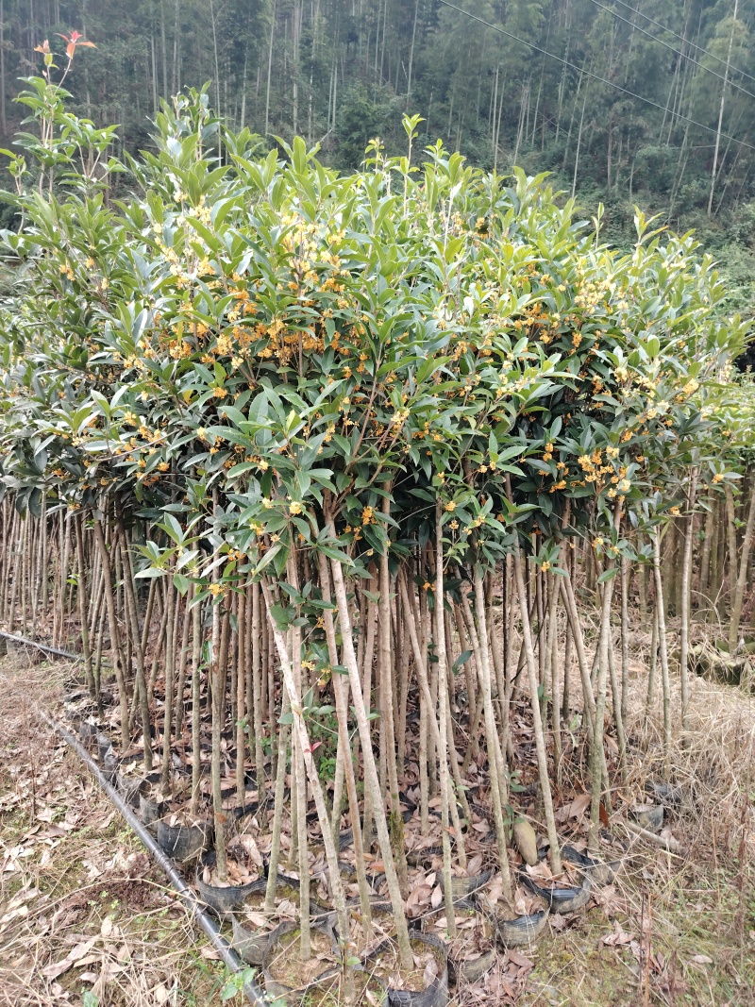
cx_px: 378
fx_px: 698
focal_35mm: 24
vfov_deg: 71.6
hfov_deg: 56.8
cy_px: 504
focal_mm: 5.25
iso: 675
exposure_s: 1/400
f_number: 1.75
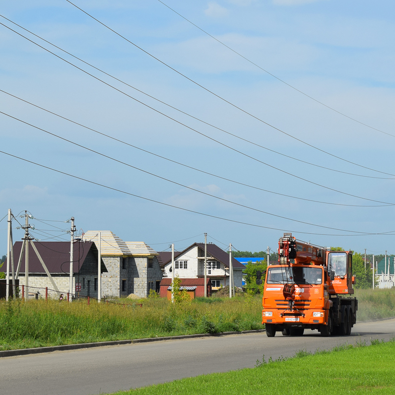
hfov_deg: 16.4
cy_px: 198
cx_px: 296
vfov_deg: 16.5
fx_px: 1364
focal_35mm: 106
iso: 200
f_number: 10
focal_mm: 55
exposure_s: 1/400
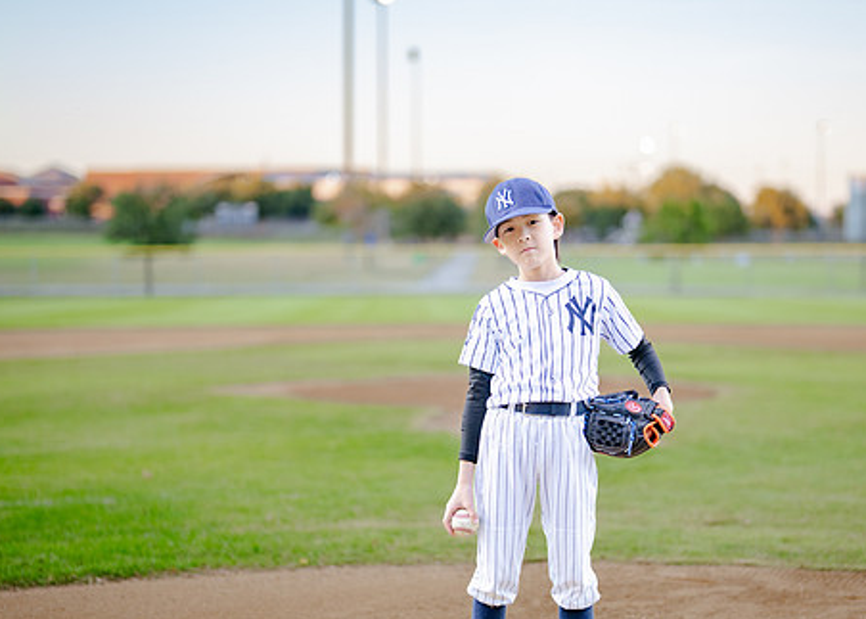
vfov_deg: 18.5
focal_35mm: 77
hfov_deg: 25.7
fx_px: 1894
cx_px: 499
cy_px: 389
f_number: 1.2
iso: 250
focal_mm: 50
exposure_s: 1/800
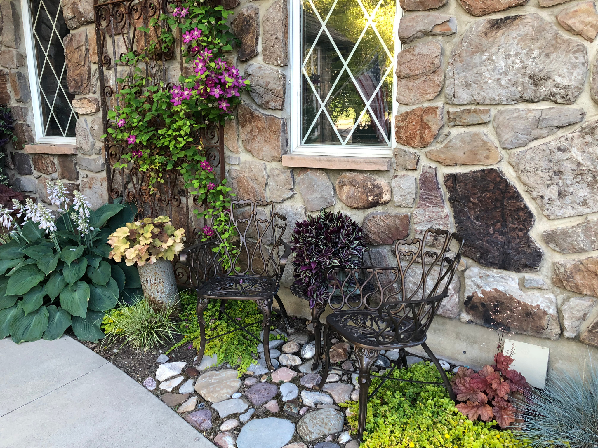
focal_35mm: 28
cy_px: 224
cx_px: 299
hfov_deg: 63.4
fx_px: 484
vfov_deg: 49.7
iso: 50
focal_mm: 3.99
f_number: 1.8
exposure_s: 1/120
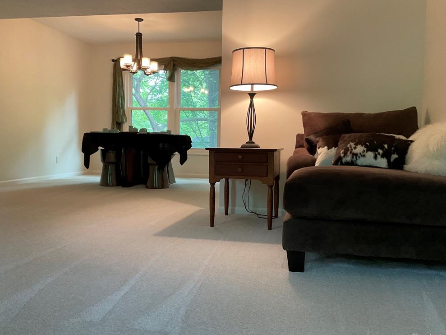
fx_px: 387
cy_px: 171
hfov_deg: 60.0
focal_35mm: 30
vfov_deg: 46.8
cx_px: 227
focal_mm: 3
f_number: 1.8
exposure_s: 1/60
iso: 160
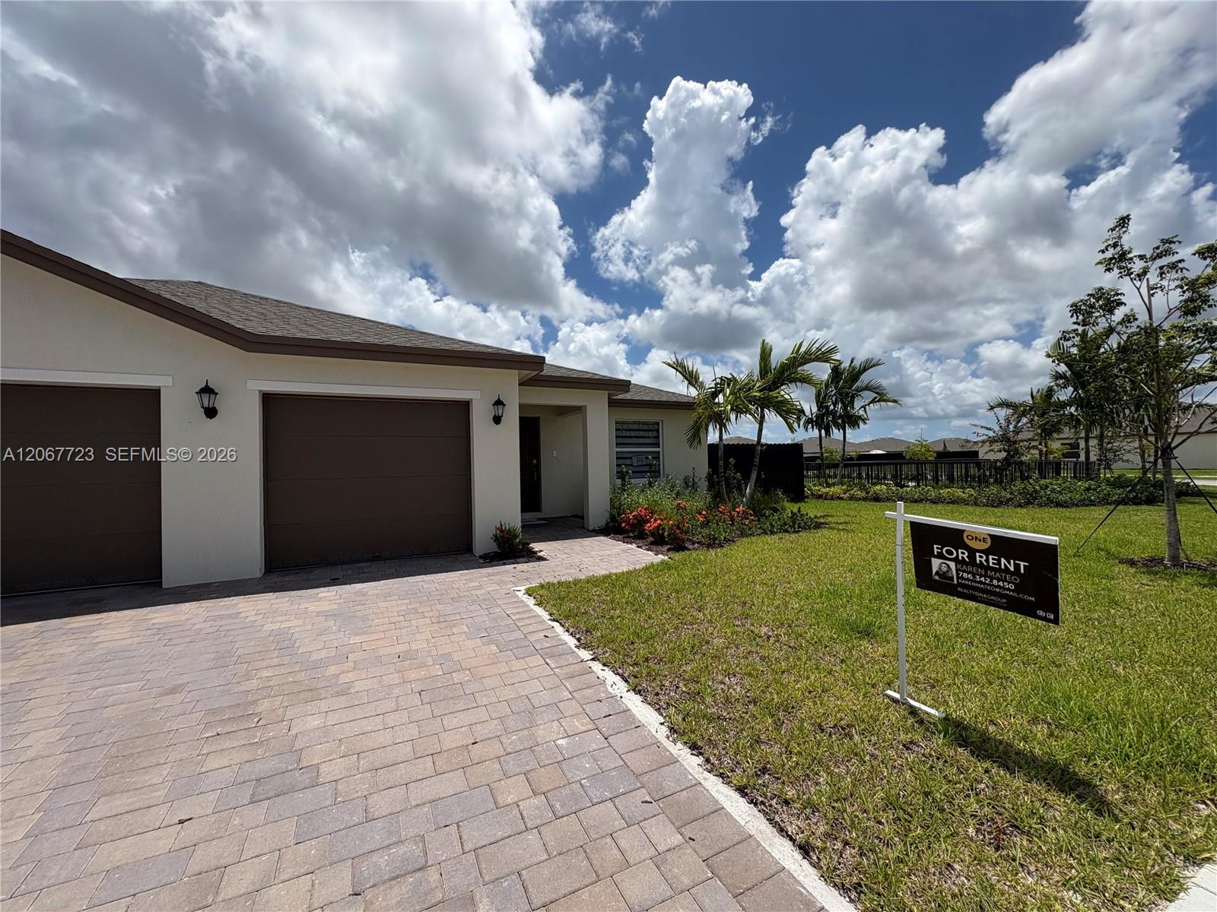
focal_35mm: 14
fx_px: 492
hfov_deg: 102.1
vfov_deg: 85.7
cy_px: 456
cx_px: 608
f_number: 2.2
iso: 50
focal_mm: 2.22
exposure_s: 1/3390
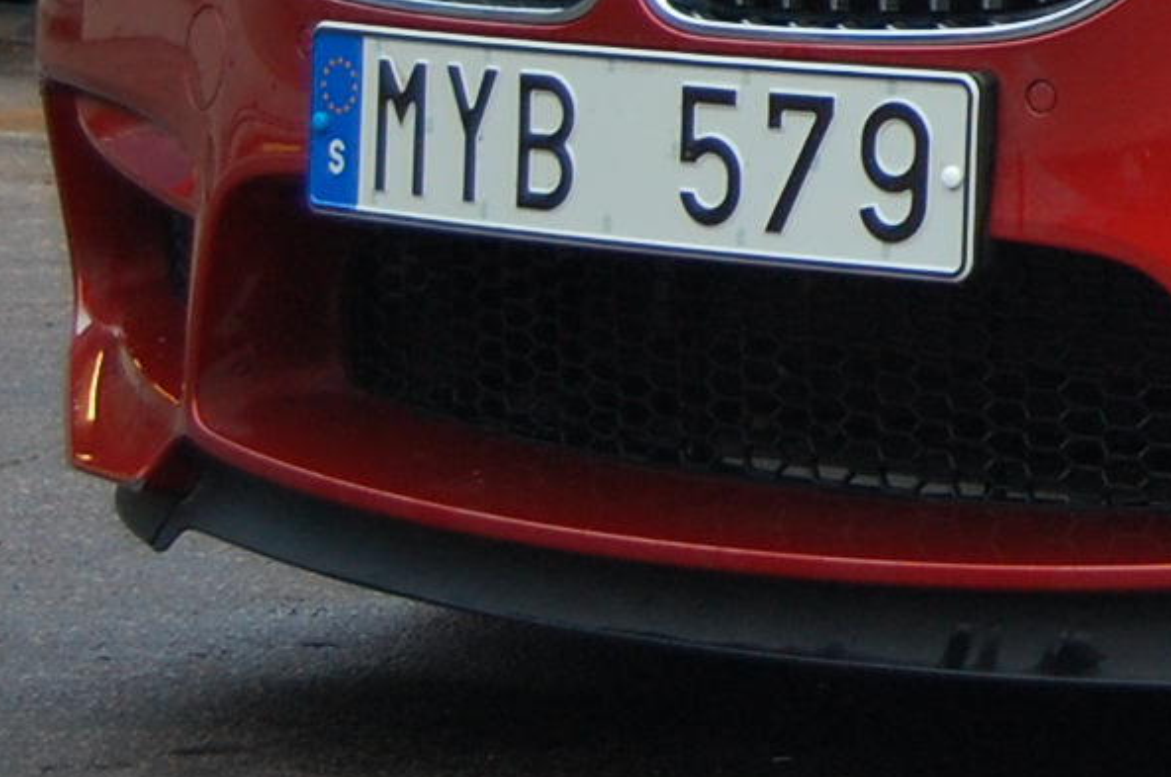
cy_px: -358
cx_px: 2020
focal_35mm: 160
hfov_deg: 12.0
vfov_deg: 8.4
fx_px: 5197
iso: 400
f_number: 4.5
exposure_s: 1/80
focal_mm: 28
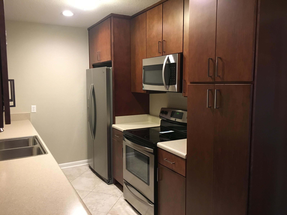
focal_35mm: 29
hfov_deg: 61.7
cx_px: 144
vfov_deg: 48.2
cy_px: 108
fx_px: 240
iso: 200
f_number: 2.2
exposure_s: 1/24
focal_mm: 4.15
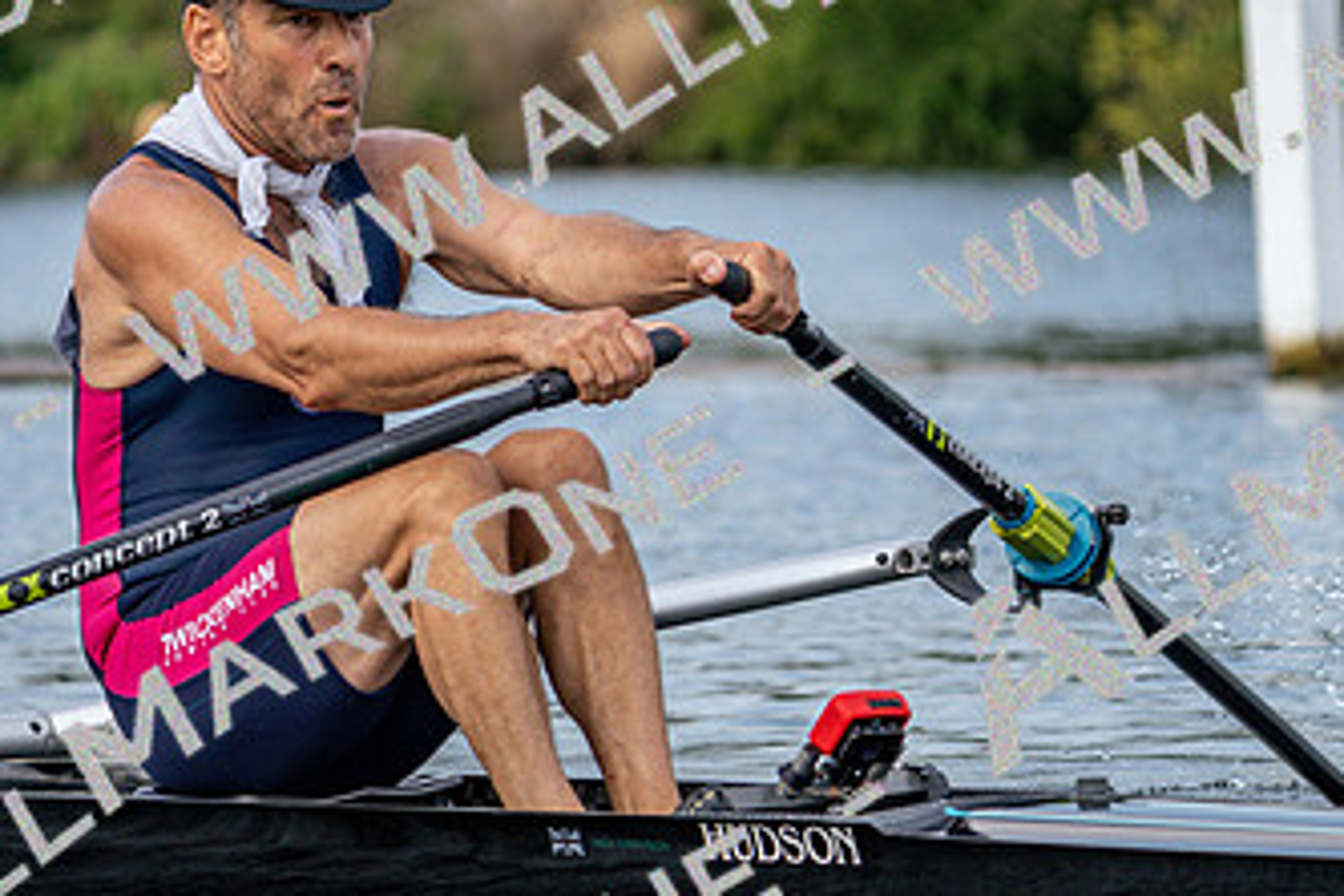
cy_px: 394
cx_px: 626
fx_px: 12991
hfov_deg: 5.9
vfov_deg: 4.0
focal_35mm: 348
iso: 400
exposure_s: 1/1600
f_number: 5.6
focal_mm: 200
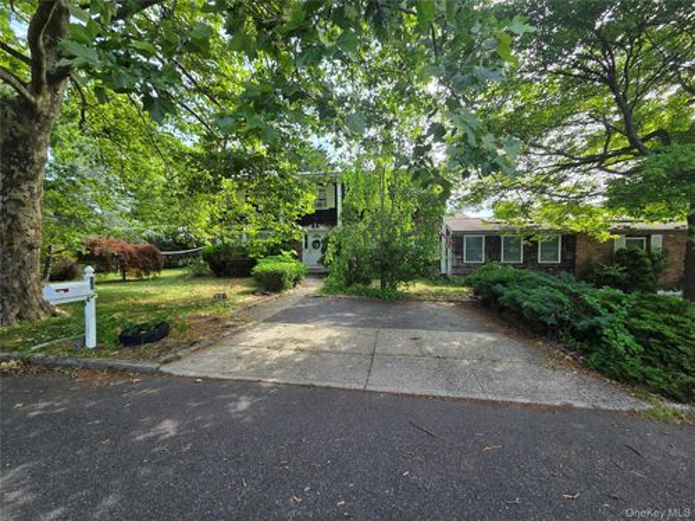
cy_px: 260
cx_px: 348
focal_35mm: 13
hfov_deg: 106.2
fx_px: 261
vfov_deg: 89.9
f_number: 2.2
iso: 50
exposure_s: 1/343
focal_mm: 2.2
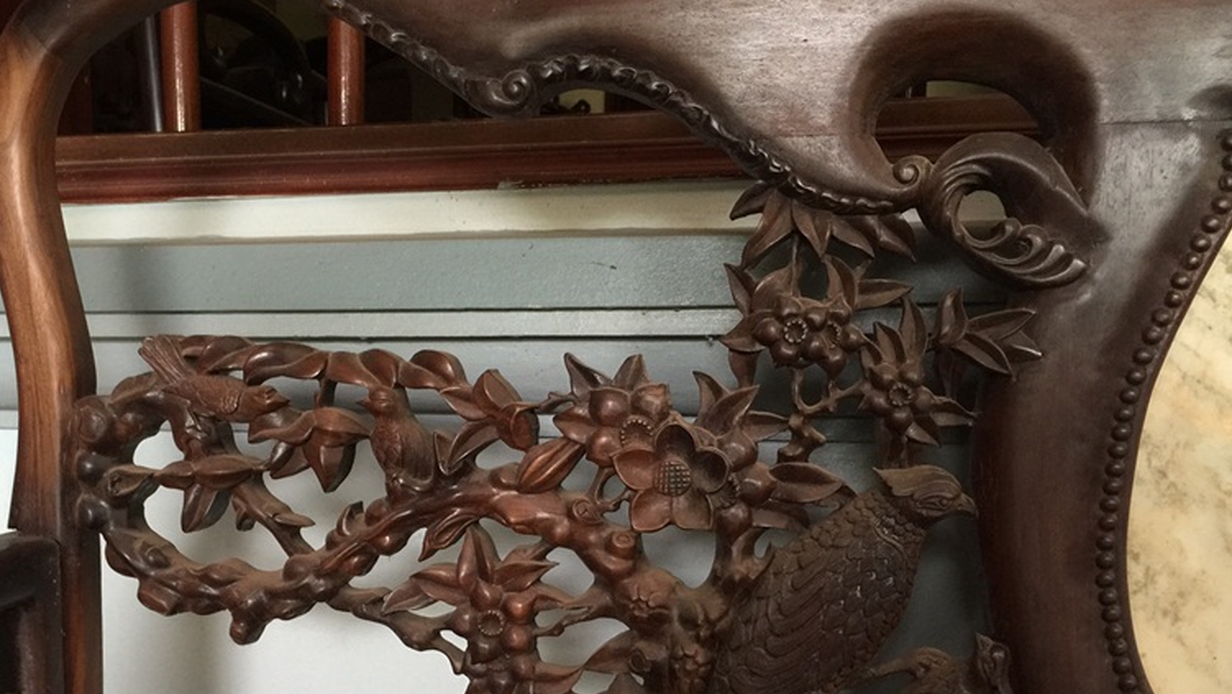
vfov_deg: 31.6
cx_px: 513
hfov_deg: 53.7
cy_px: 487
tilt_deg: -6.5
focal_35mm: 37
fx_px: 1209
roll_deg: -3.1
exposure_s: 1/17
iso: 100
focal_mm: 4.15
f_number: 2.2
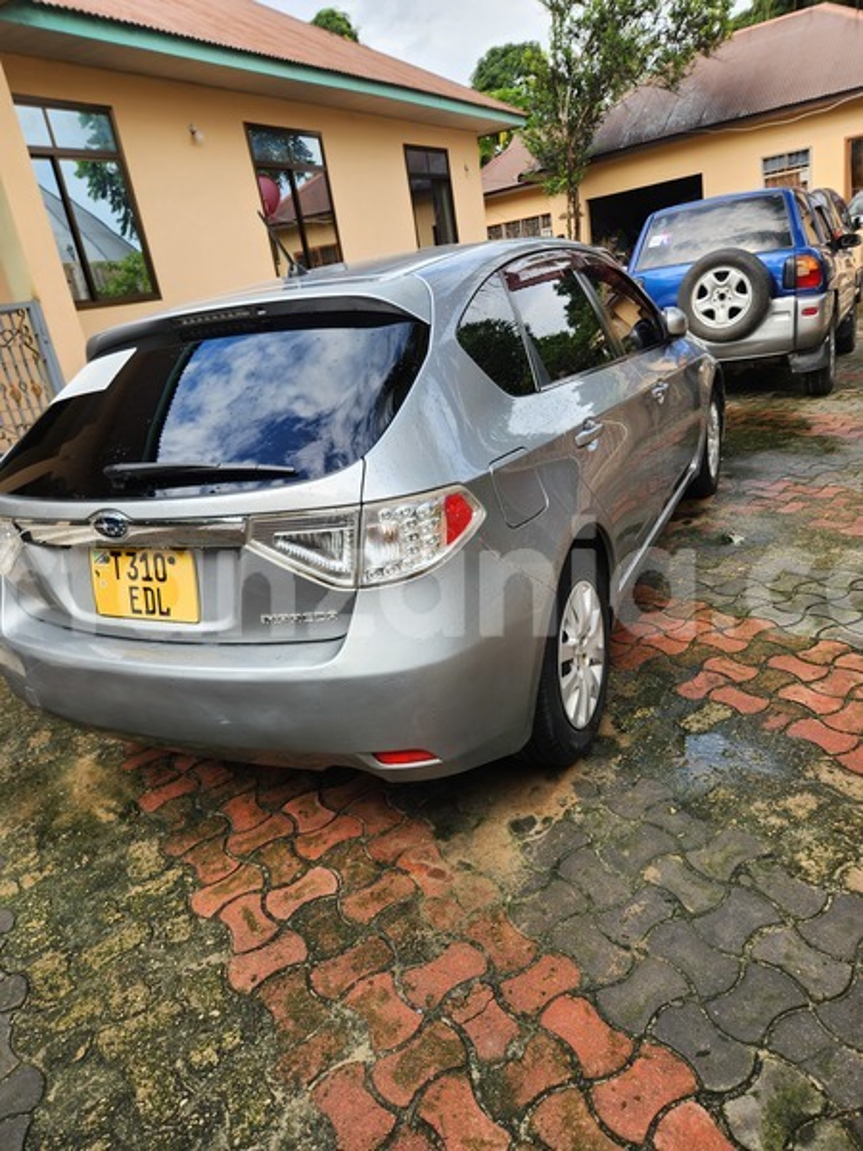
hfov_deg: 58.9
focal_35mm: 23
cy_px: 576
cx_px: 432
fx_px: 765
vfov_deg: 73.9
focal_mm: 5.4
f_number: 1.8
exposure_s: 1/349
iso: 20
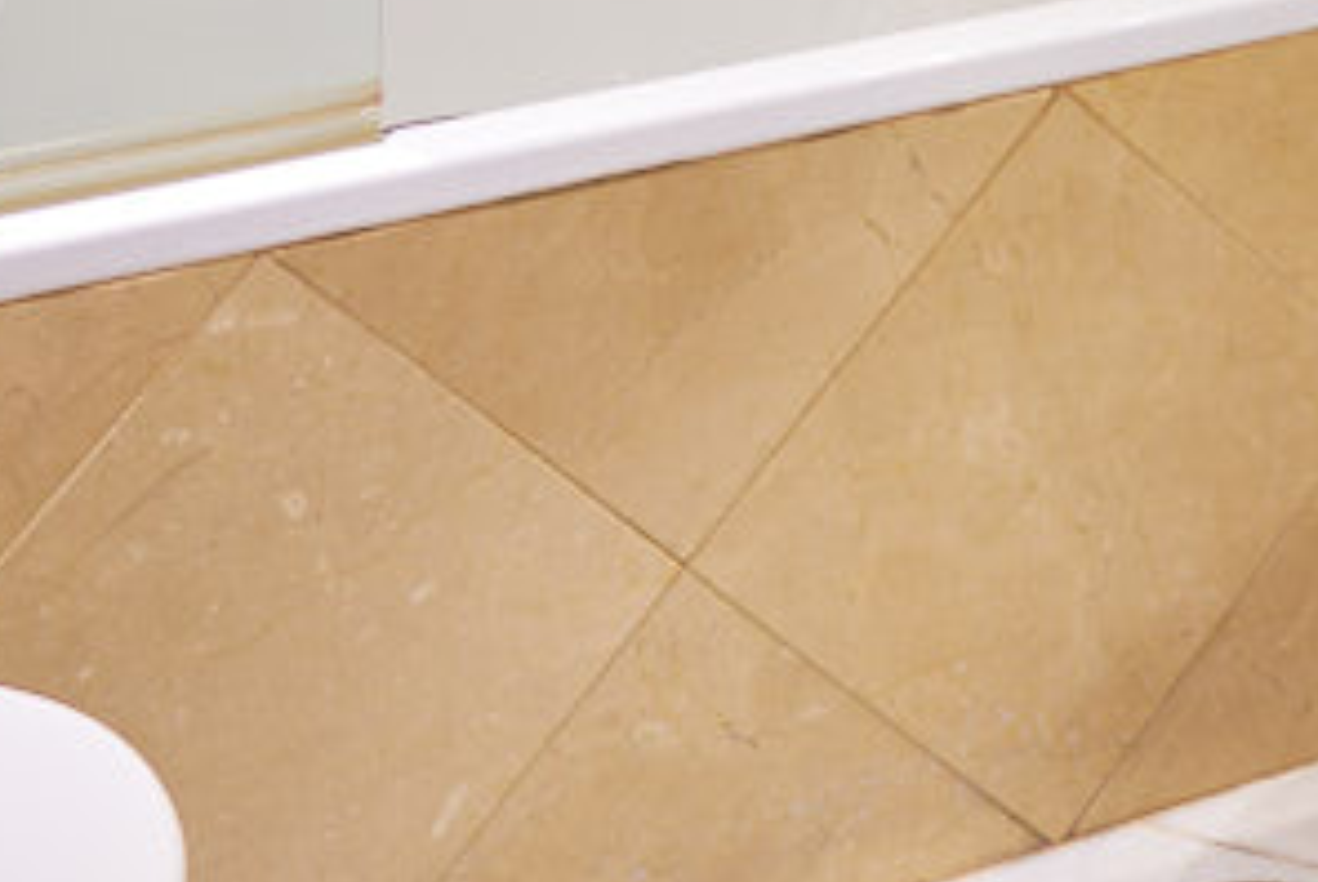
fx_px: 2968
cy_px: -1192
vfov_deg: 13.1
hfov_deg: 23.6
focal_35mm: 81
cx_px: 1420
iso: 100
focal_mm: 16
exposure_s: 8
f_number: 11
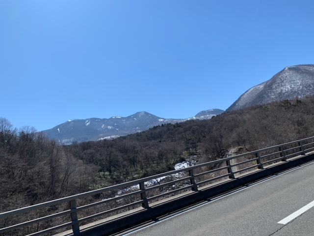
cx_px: 157
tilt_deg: +8.2
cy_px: 118
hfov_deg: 67.3
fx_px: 236
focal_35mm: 26
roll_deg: +10.1
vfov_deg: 53.1
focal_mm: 4.25
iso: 25
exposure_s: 1/2833
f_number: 1.8
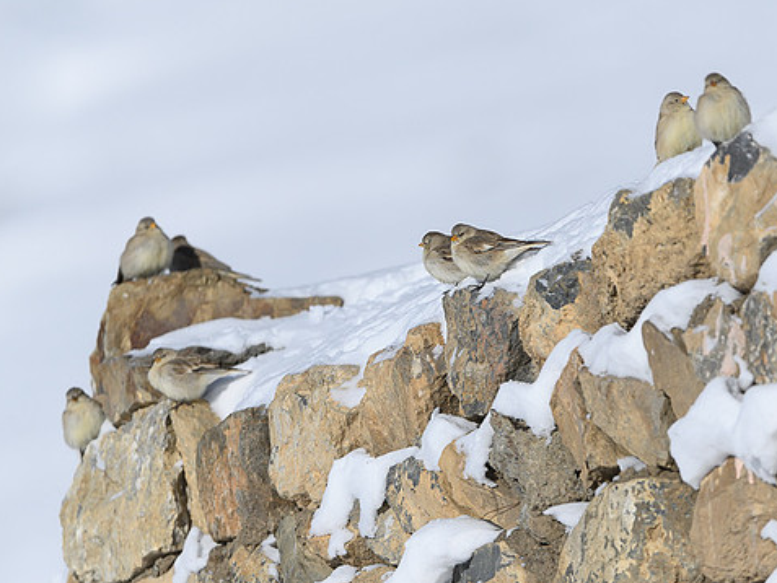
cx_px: 460
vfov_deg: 2.0
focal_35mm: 741
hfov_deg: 2.7
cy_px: 274
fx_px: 16637
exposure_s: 1/3200
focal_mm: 500
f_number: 4
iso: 125
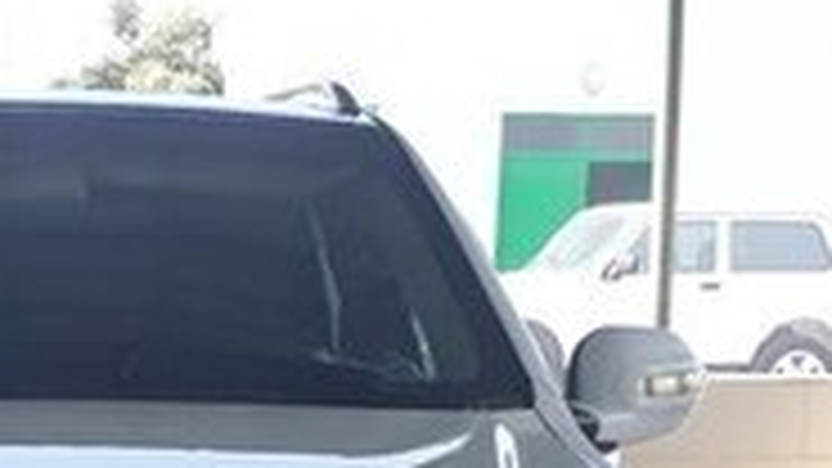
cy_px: 736
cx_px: 45
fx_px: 2316
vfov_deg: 11.0
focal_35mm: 105
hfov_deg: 19.9
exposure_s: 1/282
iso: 40
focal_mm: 3.6
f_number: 1.9
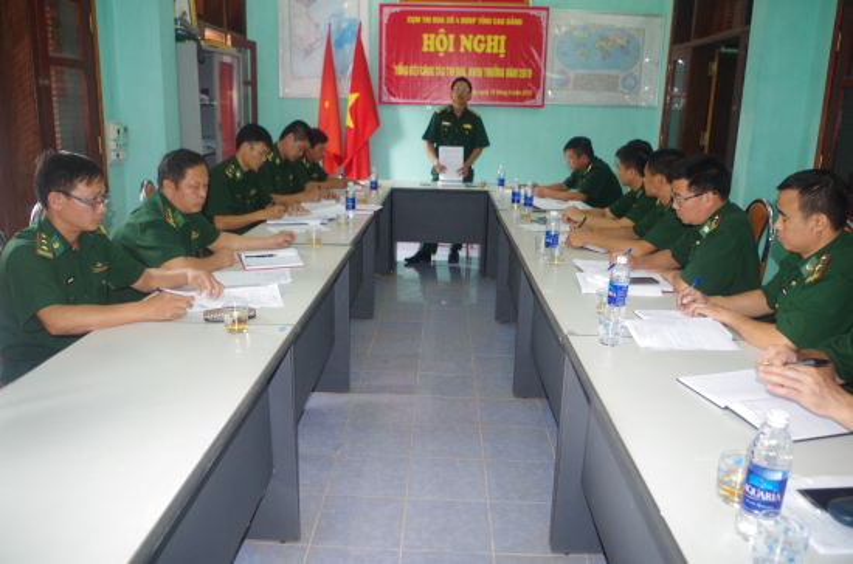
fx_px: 638
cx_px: 426
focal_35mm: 27
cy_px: 282
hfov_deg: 67.5
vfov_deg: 47.7
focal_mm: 18
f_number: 3.5
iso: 800
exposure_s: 1/100
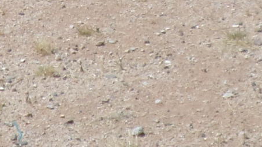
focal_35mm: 389
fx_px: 2702
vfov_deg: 3.0
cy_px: -404
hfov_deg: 5.6
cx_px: 77
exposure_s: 1/1000
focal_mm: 9.7
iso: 80
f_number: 3.6
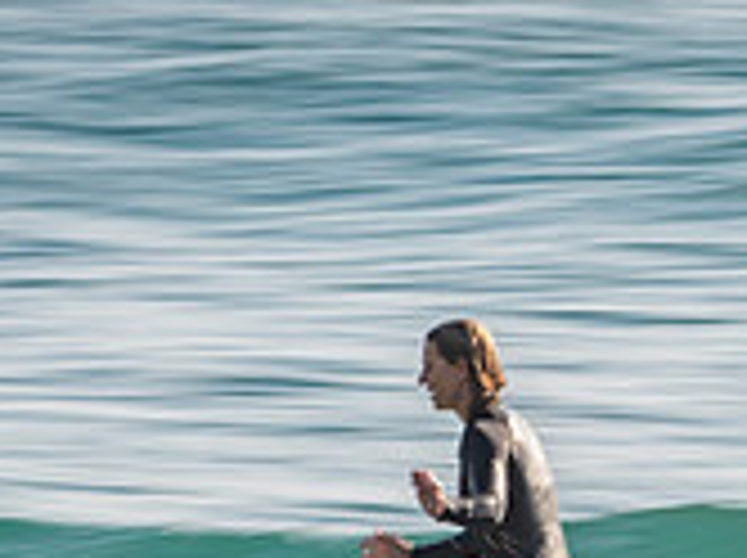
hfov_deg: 1.0
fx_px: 44476
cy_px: 653
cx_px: 479
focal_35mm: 2064
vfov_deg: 0.7
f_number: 13
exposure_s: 1/20
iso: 31
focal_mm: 500
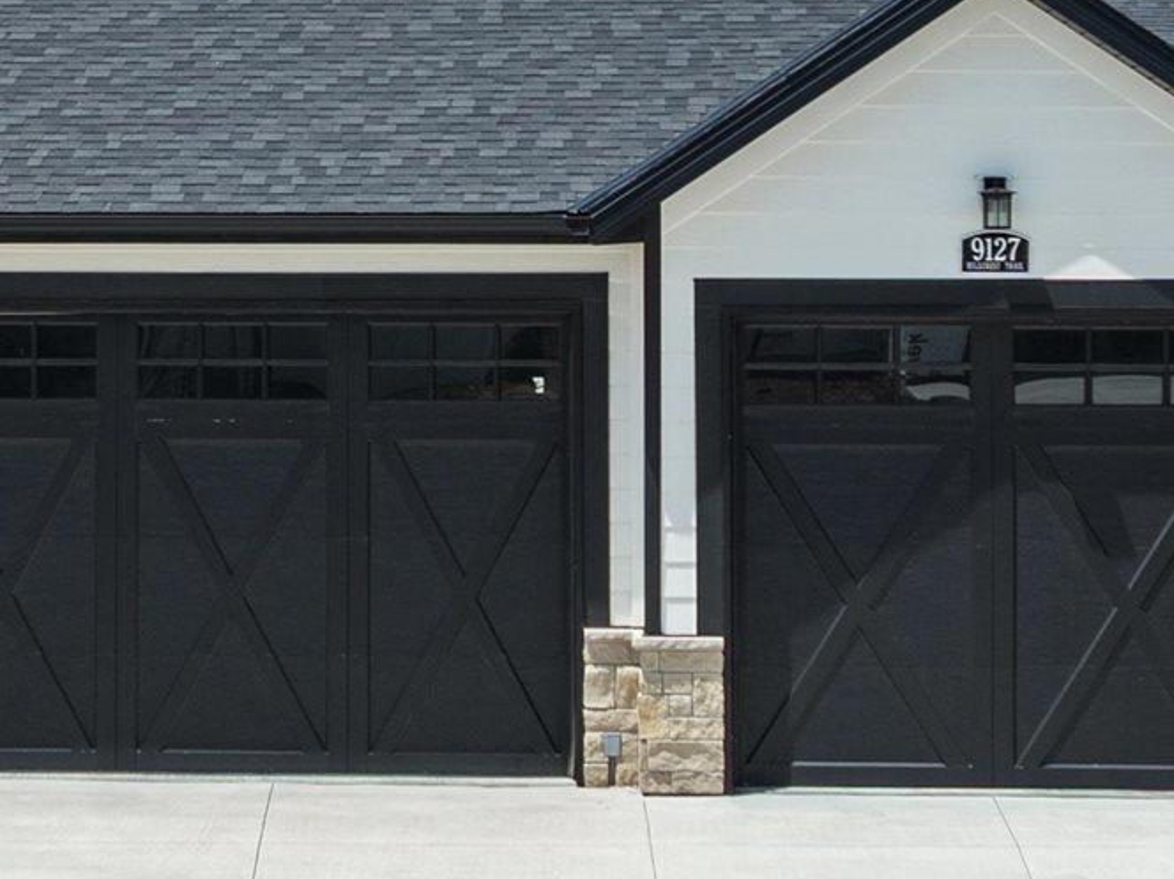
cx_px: 382
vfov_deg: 13.2
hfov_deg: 17.7
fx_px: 3762
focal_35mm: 111
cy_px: 87
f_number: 2.8
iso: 140
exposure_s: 1/2000
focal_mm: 12.29
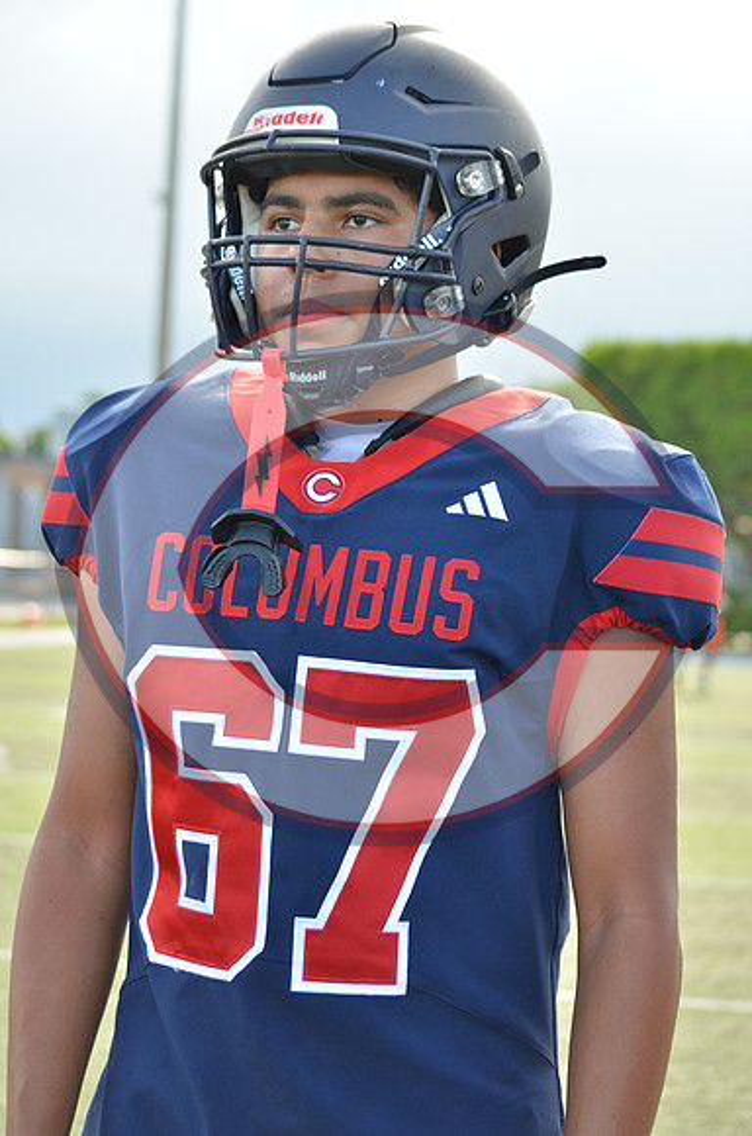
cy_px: 568
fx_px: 3069
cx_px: 376
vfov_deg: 21.0
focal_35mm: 98
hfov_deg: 14.0
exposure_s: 1/500
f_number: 5
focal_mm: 65
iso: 500
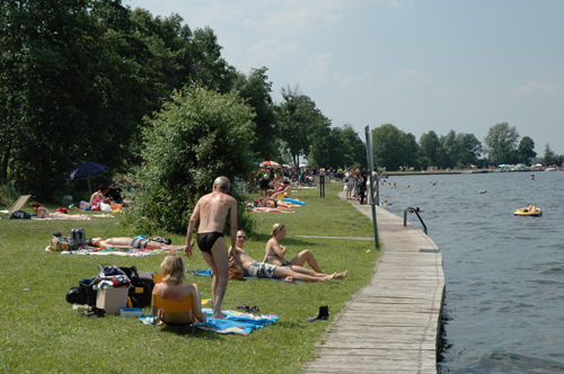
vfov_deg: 17.4
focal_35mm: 78
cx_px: 282
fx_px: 1220
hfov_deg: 26.0
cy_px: 187
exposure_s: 1/400
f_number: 10
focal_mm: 52
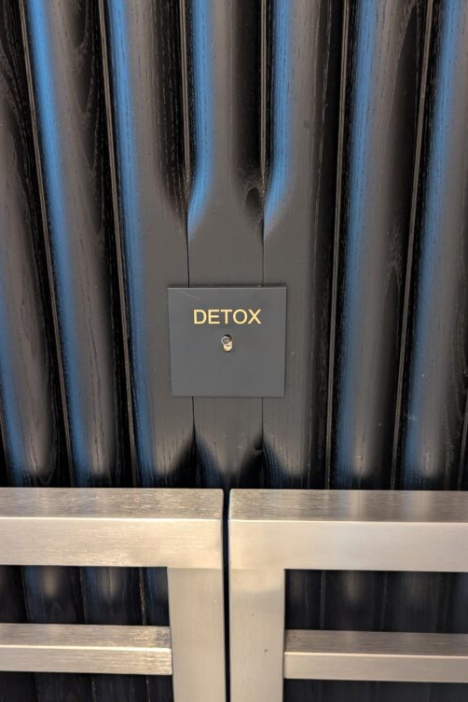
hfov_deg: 38.9
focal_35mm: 34
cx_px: 218
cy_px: 344
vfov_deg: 55.8
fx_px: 663
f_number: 1.85
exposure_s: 1/41.7
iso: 736
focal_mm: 6.81
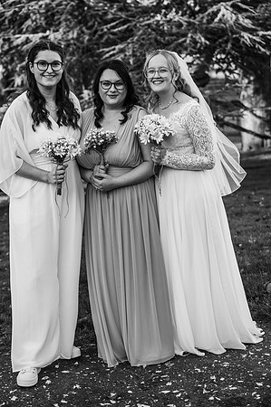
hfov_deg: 19.4
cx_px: 136
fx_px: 792
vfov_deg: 28.9
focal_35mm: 70
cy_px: 204
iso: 100
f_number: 4
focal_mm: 70
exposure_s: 1/320
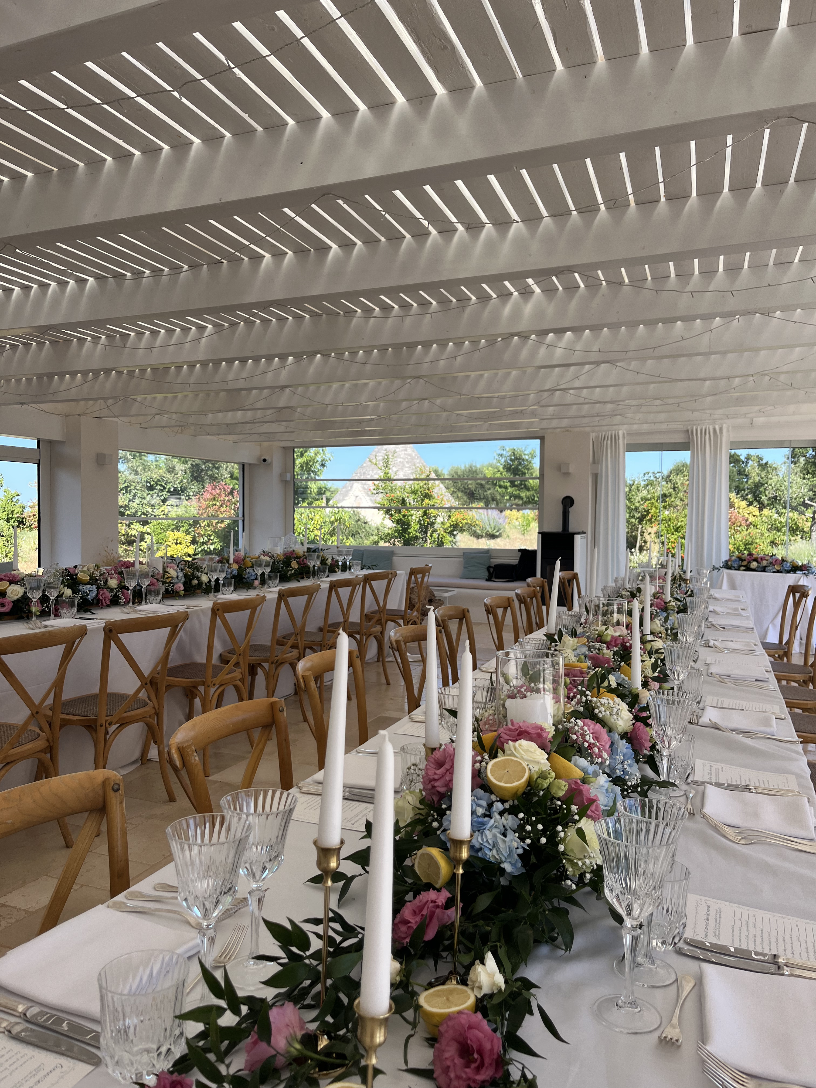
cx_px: 408
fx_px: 817
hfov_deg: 53.1
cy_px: 544
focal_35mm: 26
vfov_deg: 67.3
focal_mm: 5.1
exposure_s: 1/1140
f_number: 1.6
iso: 50
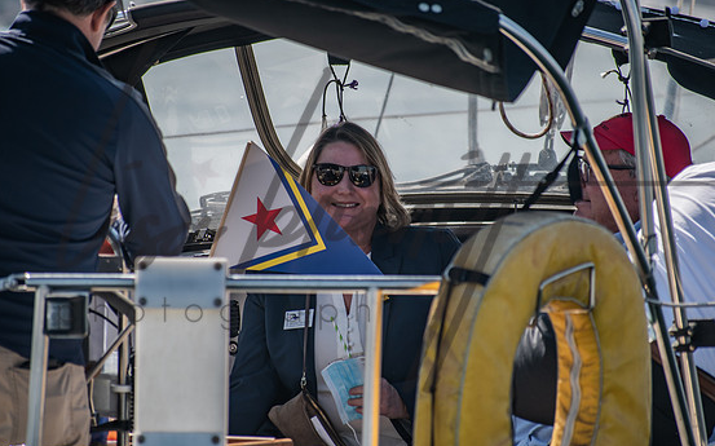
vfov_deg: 3.7
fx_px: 6875
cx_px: 345
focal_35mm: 353
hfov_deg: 6.0
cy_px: 214
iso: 100
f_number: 5.6
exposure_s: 1/400
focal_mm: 220
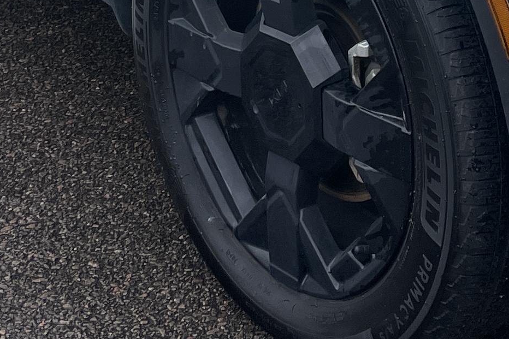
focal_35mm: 117
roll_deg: +0.6
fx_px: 1654
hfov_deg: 17.2
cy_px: -255
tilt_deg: -10.9
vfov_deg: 11.0
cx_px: 475
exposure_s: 1/2564
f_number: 1.6
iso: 32
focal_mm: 4.2
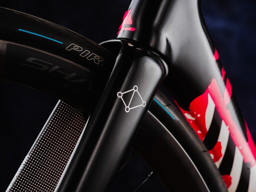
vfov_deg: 20.7
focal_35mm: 71
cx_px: 128
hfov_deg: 27.4
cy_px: 96
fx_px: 525
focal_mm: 90
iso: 400
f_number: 9
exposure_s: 1/125
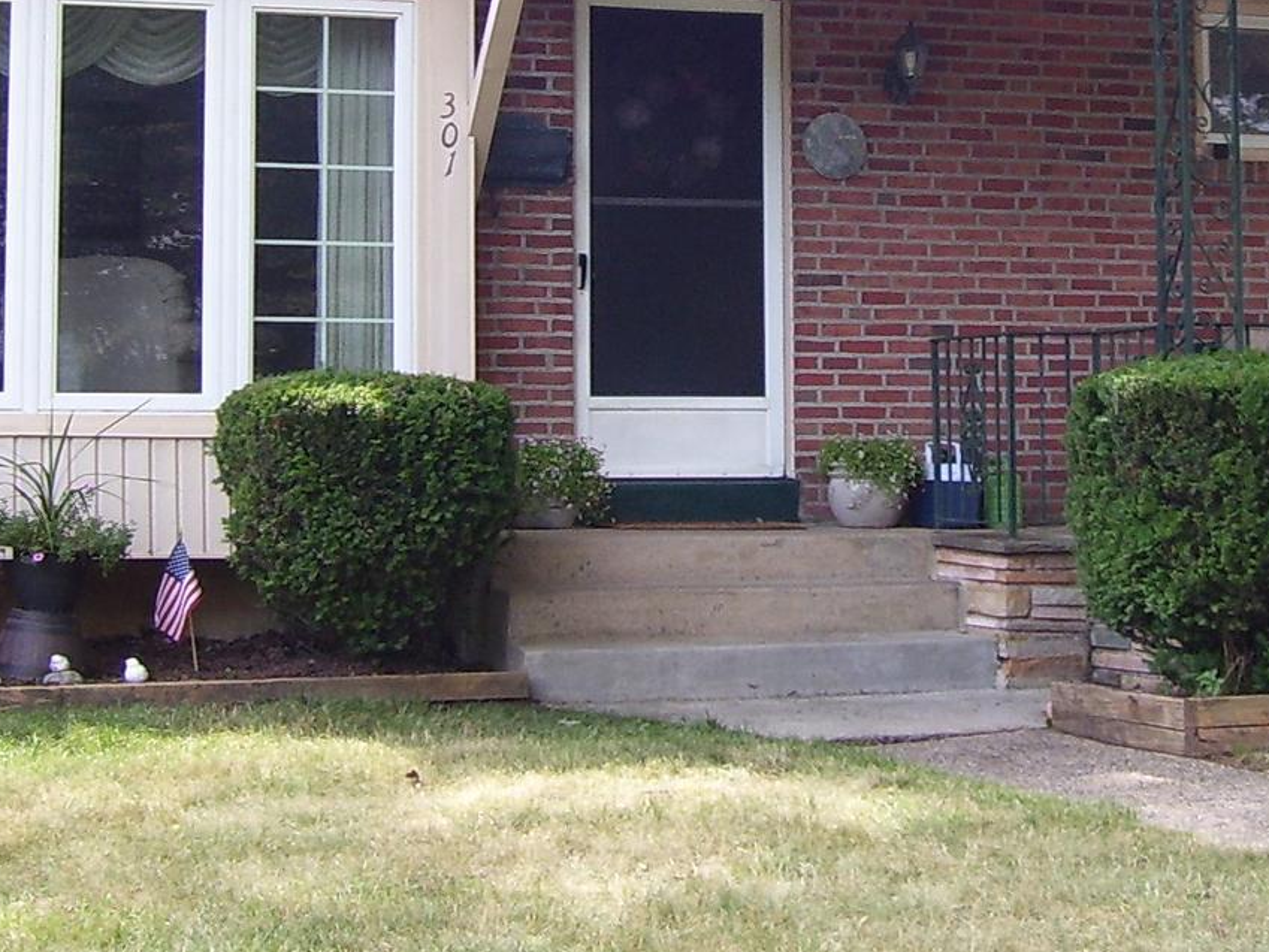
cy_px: 115
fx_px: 3006
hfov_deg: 23.7
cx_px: 836
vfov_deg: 17.7
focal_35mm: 82
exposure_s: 1/180
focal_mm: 5.6
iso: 80
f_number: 2.7
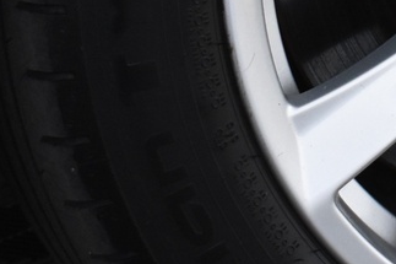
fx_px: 2402
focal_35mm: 219
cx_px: 506
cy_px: -81
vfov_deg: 6.2
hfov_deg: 9.3
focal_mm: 29
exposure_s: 1/50
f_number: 4.2
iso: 1100
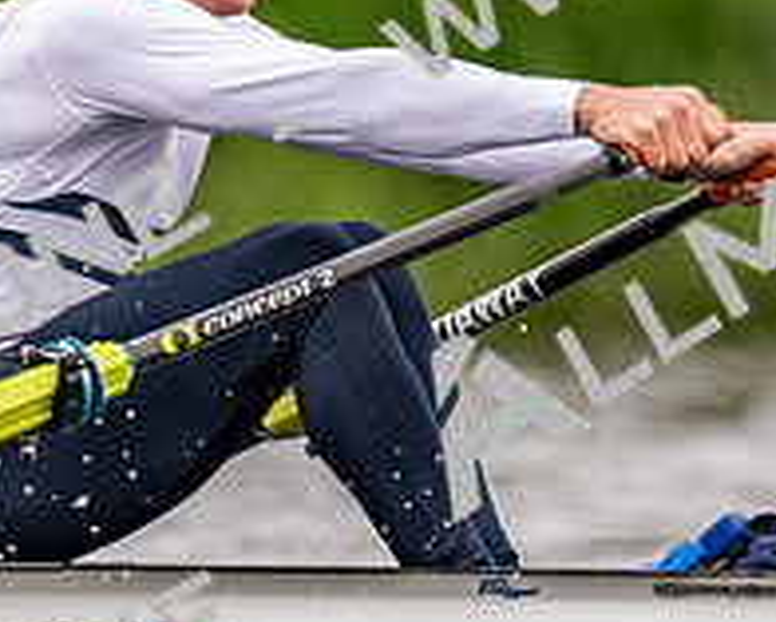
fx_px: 57261
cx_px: 91
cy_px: 147
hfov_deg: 0.8
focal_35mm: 2492
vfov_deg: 0.6
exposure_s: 1/2500
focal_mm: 600
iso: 800
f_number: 4
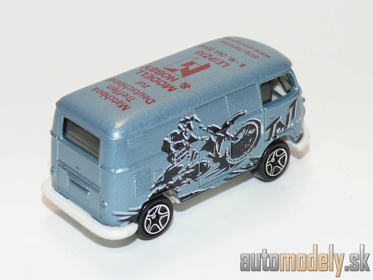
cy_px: 140
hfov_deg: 19.3
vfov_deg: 14.5
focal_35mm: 102
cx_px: 186
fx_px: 1099
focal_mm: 13.3
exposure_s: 1/30
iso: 100
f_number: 4
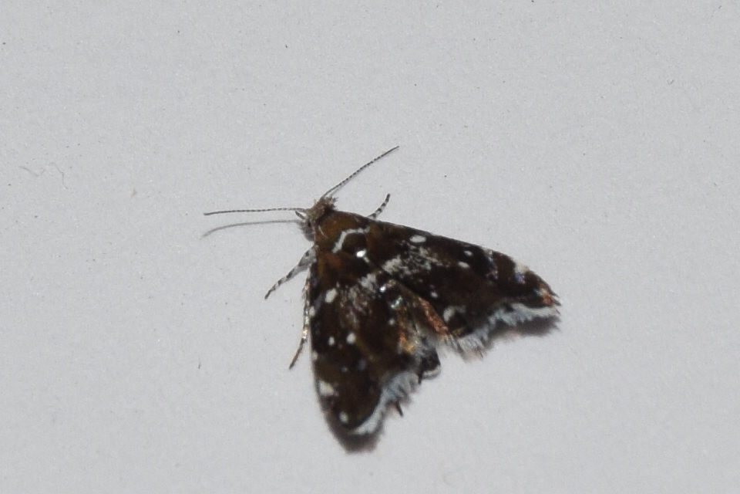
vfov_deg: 6.5
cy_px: 247
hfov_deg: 9.8
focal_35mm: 210
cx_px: 370
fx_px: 4316
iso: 400
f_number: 13
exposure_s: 1/160
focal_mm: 140
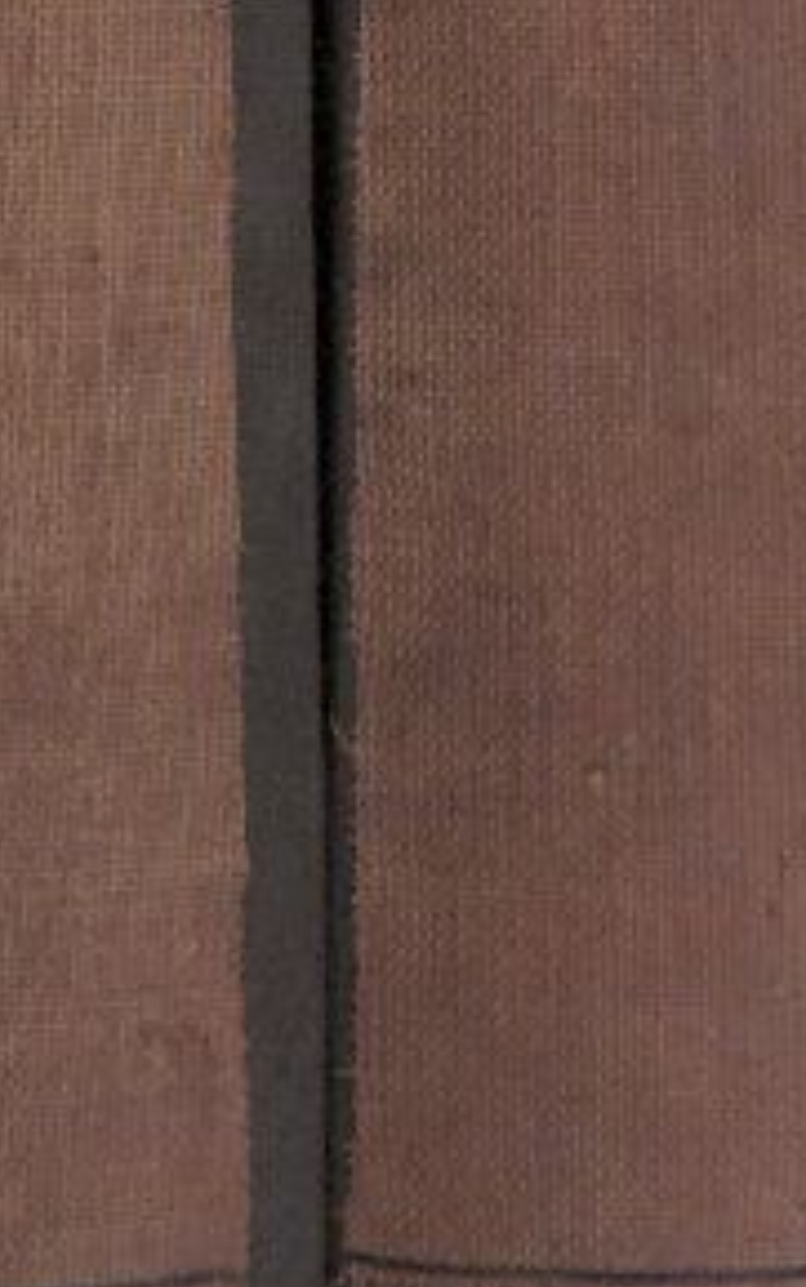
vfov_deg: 19.9
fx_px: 3544
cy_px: -13
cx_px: 316
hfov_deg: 13.0
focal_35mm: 101
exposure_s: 1/100
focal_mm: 7.6
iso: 1600
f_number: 3.4
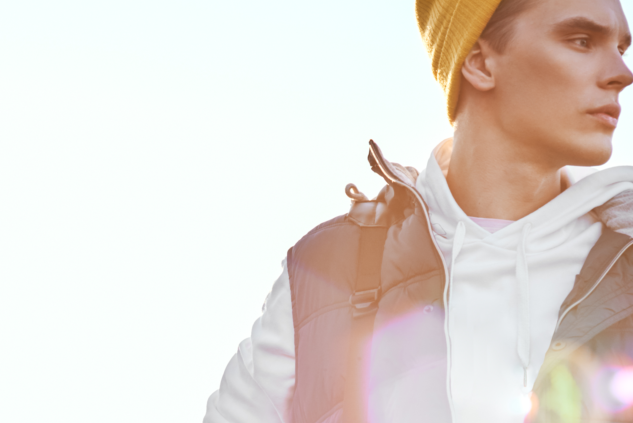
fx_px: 2480
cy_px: 471
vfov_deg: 9.6
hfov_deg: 14.5
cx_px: 241
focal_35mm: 141
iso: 160
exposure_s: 1/640
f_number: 3.5
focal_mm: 50
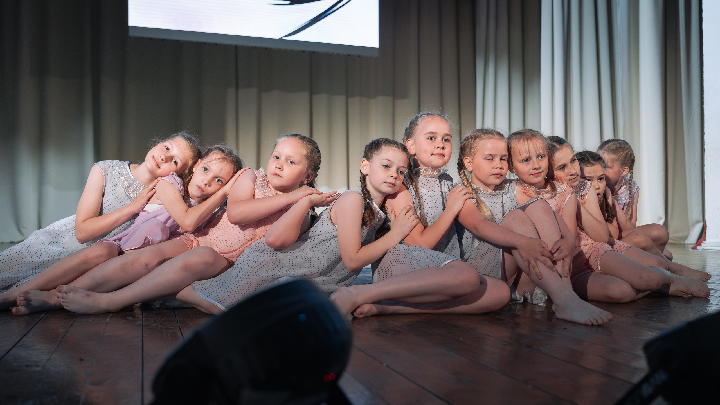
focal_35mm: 33
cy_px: 217
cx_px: 378
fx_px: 625
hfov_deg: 59.9
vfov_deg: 35.9
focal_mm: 28
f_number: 2.8
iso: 3200
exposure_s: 1/500
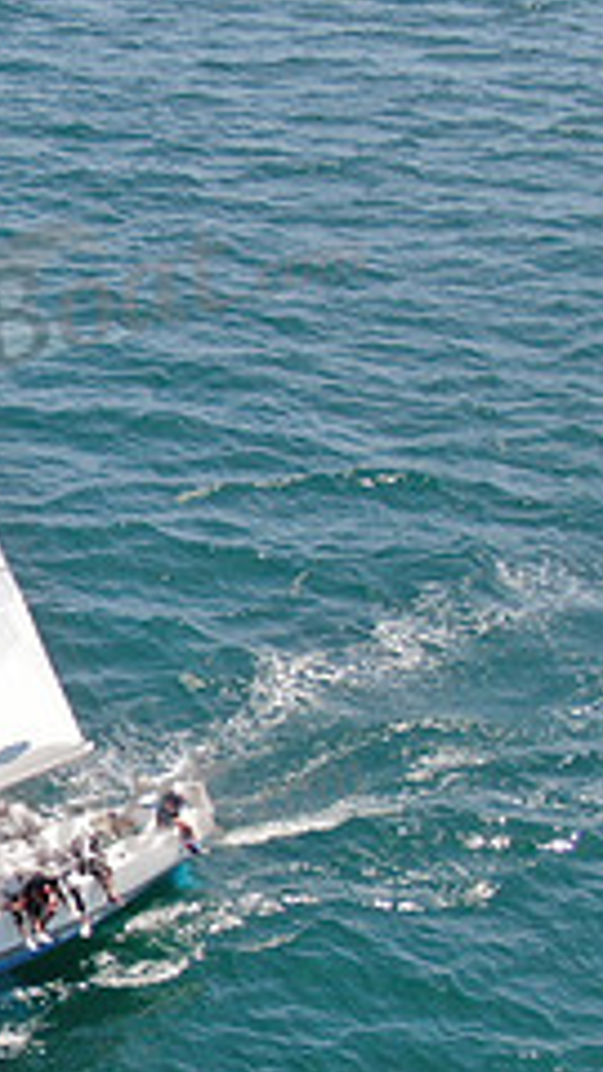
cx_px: -599
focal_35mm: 113
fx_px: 3212
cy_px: 659
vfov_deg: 18.9
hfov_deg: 10.0
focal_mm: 7.39
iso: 100
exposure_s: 1/640
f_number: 3.6
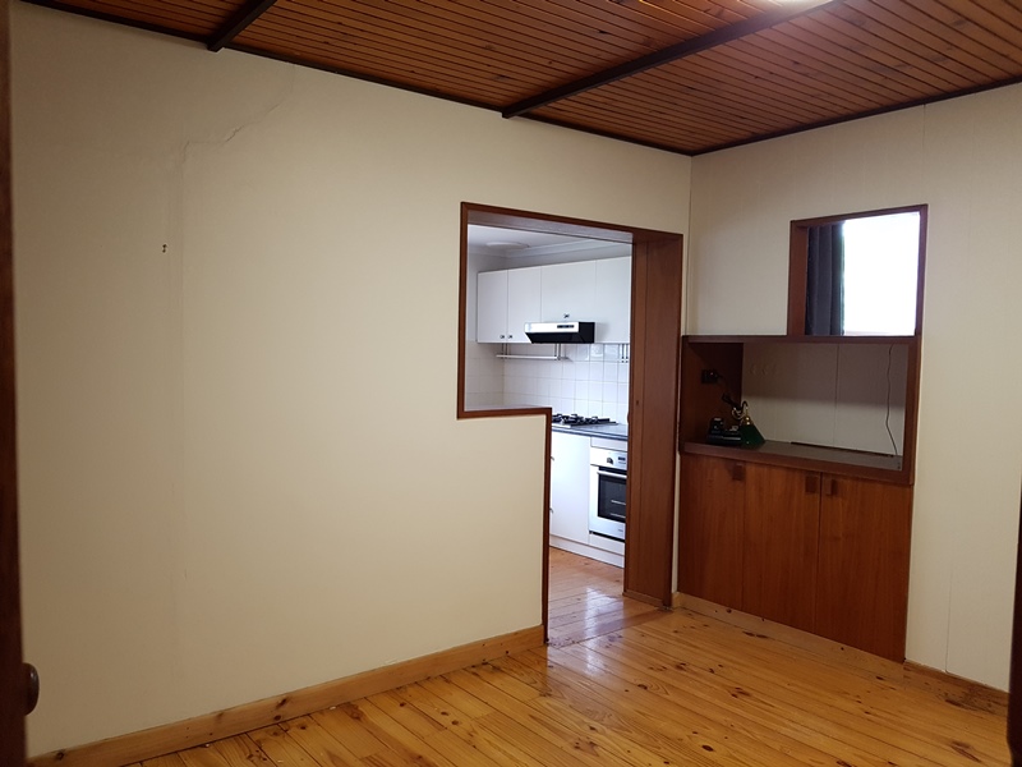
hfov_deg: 67.3
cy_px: 384
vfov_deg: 53.1
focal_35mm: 26
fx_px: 768
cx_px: 511
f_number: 1.7
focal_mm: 4.2
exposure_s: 1/33
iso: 160
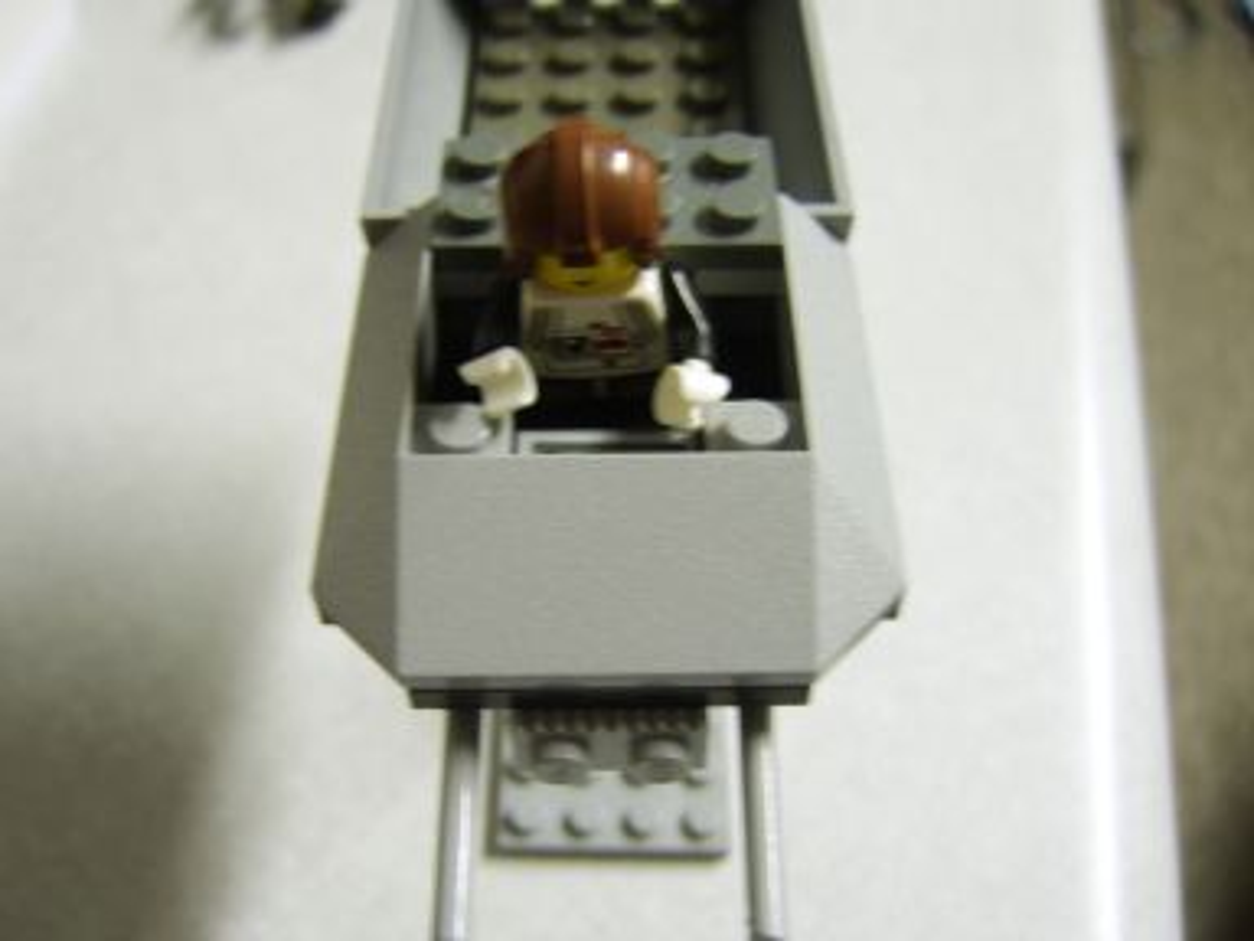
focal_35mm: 31
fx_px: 1123
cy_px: 470
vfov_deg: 45.4
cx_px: 627
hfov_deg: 58.4
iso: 71
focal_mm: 8.13
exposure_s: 1/5
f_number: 2.7
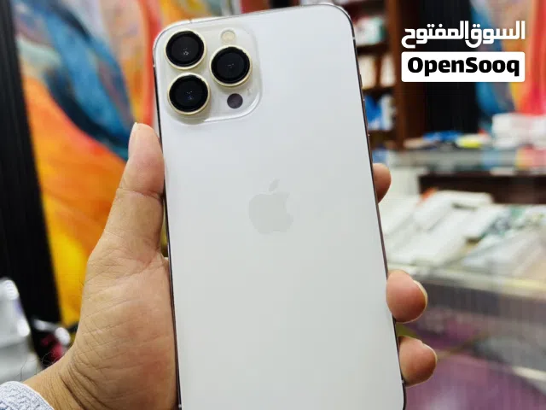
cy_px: 205
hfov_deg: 67.3
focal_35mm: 26
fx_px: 410
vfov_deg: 53.1
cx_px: 273
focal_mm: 5.96
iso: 64
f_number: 1.6
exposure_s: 1/100
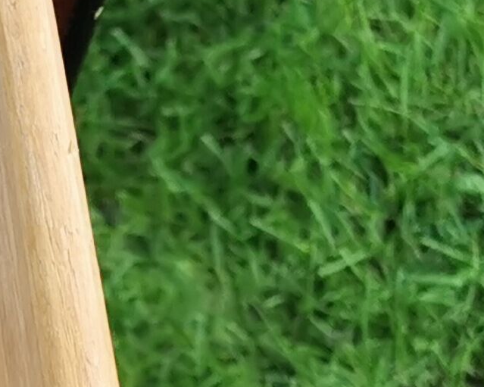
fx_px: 2793
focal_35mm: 195
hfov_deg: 8.5
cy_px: 217
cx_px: -878
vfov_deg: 7.9
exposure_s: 1/140
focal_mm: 5.56
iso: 50
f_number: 1.6
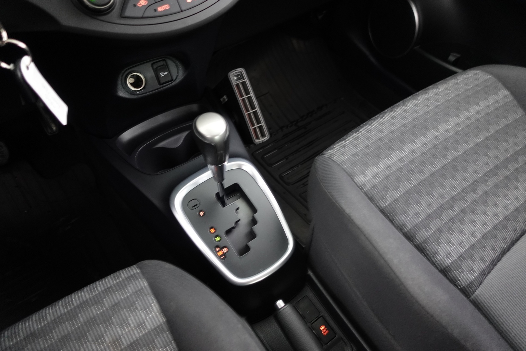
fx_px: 351
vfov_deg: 53.1
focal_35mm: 24
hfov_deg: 73.7
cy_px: 176
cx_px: 263
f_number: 1.8
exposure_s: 1/8
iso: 800
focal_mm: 9.4
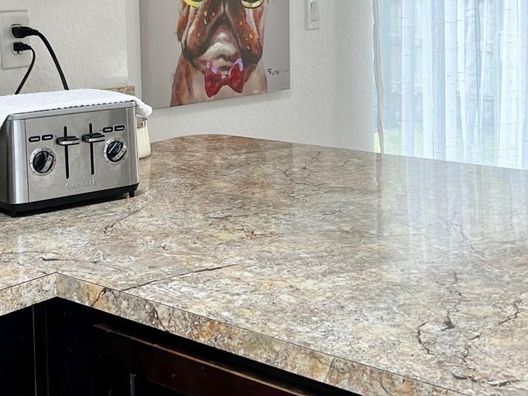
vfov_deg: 23.4
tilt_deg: -2.8
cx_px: 224
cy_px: 38
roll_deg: +1.0
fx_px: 930
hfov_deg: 31.6
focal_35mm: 61
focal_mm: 5.7
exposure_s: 1/120
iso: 100
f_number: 1.5
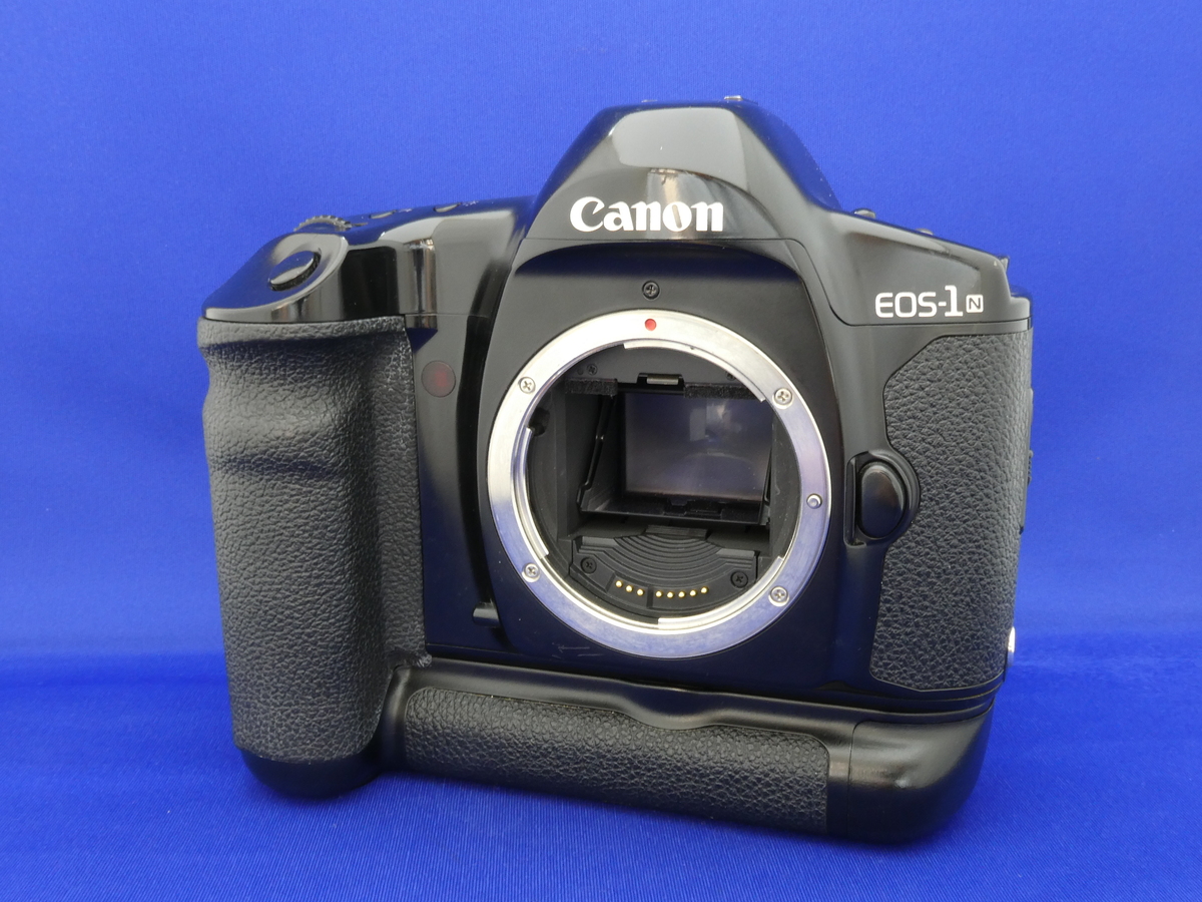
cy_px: 451
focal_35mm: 33
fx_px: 1146
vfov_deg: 42.9
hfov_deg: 55.4
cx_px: 601
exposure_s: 1
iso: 200
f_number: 8
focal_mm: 5.8
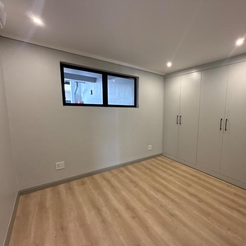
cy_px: 126
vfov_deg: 84.0
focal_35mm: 17
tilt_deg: -6.4
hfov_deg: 81.6
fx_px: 137
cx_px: 160
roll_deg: -1.5
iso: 320
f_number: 2.2
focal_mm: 2.22
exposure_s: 1/100
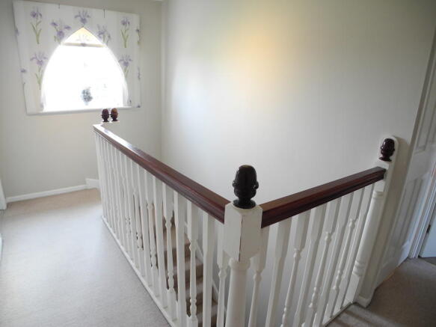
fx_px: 353
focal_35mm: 28
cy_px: 164
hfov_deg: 63.5
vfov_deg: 49.7
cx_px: 218
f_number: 2.8
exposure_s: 1/30
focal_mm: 6
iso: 201
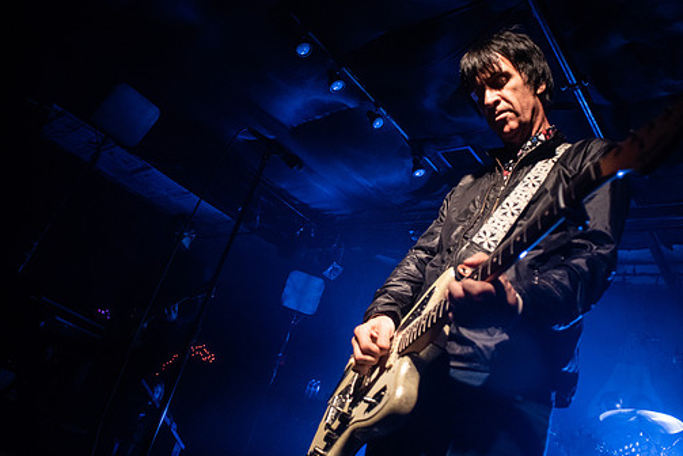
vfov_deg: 49.6
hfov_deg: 69.2
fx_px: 494
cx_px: 375
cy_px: 222
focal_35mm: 26
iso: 2000
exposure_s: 1/800
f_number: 2.8
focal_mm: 20
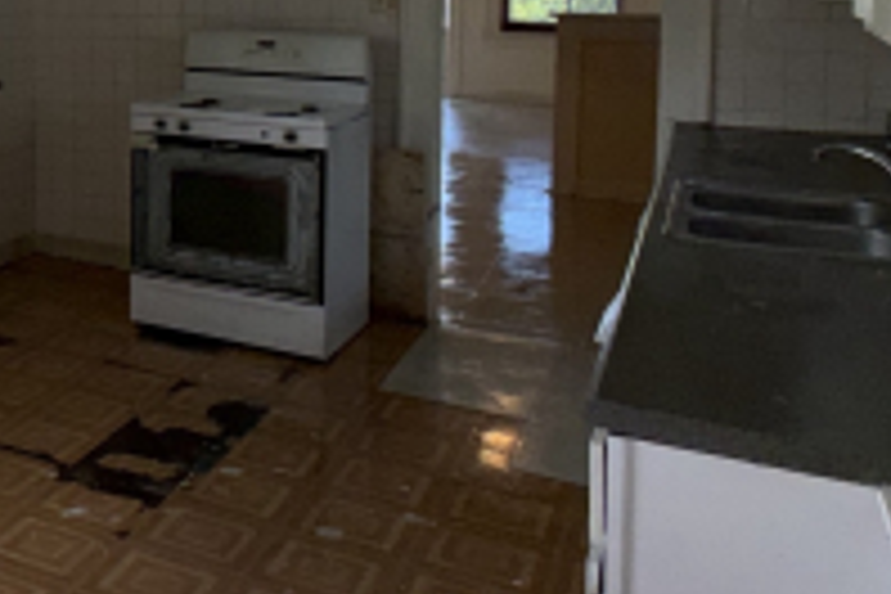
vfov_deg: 26.1
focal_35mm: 49
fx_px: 1213
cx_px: -173
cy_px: -4
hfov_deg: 33.1
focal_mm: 2.22
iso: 32
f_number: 2.2
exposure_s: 1/121
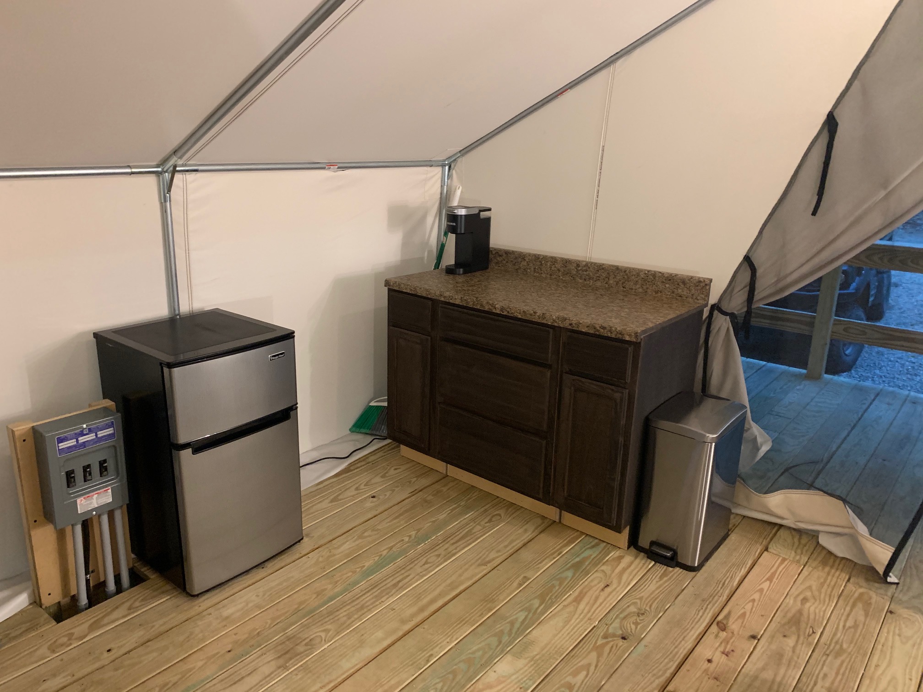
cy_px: 346
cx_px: 462
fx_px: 693
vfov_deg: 53.1
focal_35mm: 26
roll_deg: -0.5
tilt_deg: -15.4
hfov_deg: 67.3
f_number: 1.8
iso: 500
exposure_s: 1/30
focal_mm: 4.25
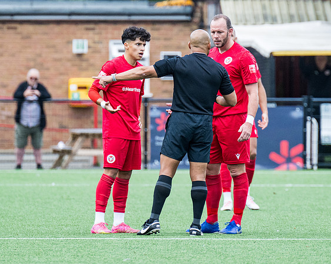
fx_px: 6692
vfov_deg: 2.3
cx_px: 140
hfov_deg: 2.8
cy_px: 80
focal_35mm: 683
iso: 800
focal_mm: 280
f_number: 4.5
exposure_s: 1/1250
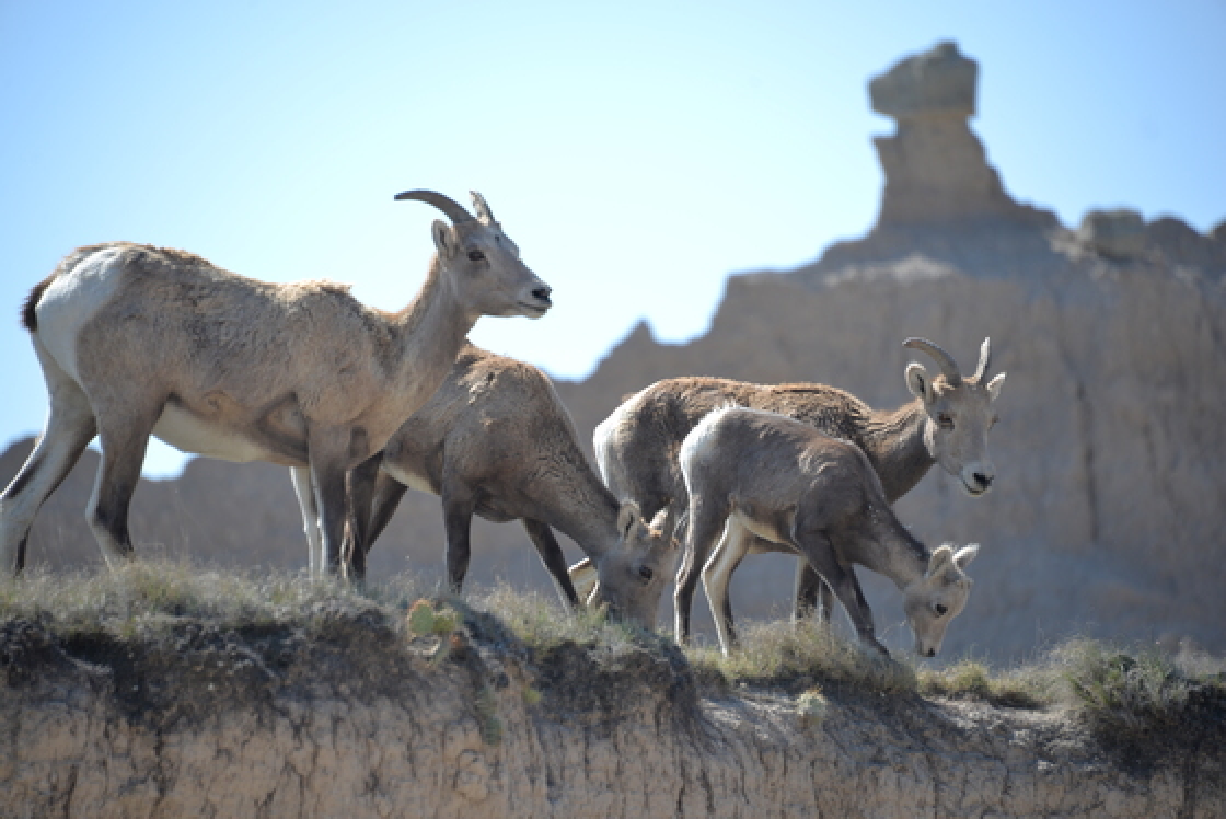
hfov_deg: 6.9
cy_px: 410
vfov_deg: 4.6
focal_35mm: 300
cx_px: 613
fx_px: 10221
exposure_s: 1/200
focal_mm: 300
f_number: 5.6
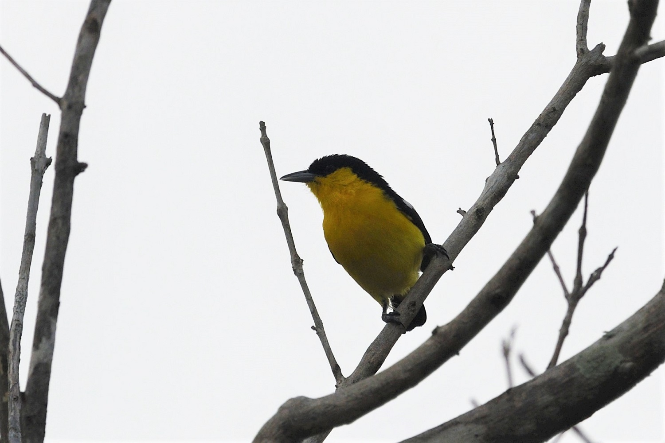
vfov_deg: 1.6
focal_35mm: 840
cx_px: 332
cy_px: 222
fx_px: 15515
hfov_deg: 2.5
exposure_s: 1/3200
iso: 200
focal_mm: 420
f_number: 6.3
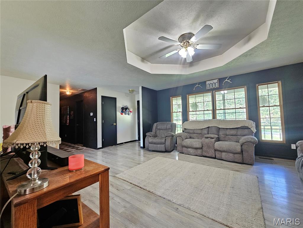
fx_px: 114
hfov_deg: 106.2
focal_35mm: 13
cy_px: 114
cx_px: 152
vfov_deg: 89.9
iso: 400
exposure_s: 1/30
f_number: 2.2
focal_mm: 2.2
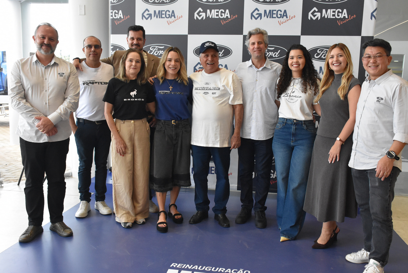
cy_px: 136
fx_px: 391
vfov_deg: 38.4
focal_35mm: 34
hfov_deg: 55.1
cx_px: 204
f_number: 9
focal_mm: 23
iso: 3200
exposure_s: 1/320
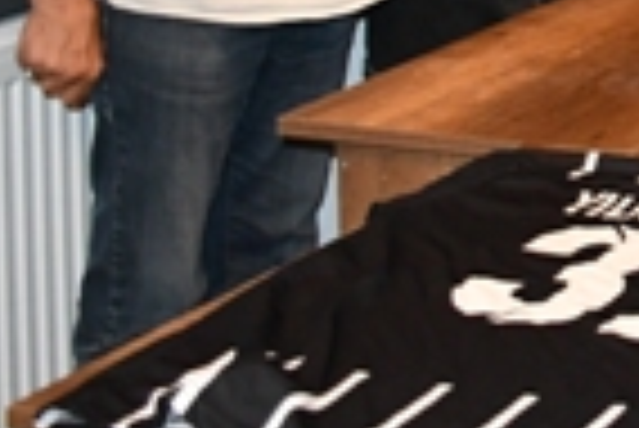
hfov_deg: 13.8
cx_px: 1341
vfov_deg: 10.6
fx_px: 2168
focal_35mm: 122
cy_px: -340
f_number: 3.5
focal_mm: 18
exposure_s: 1/60
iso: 2200
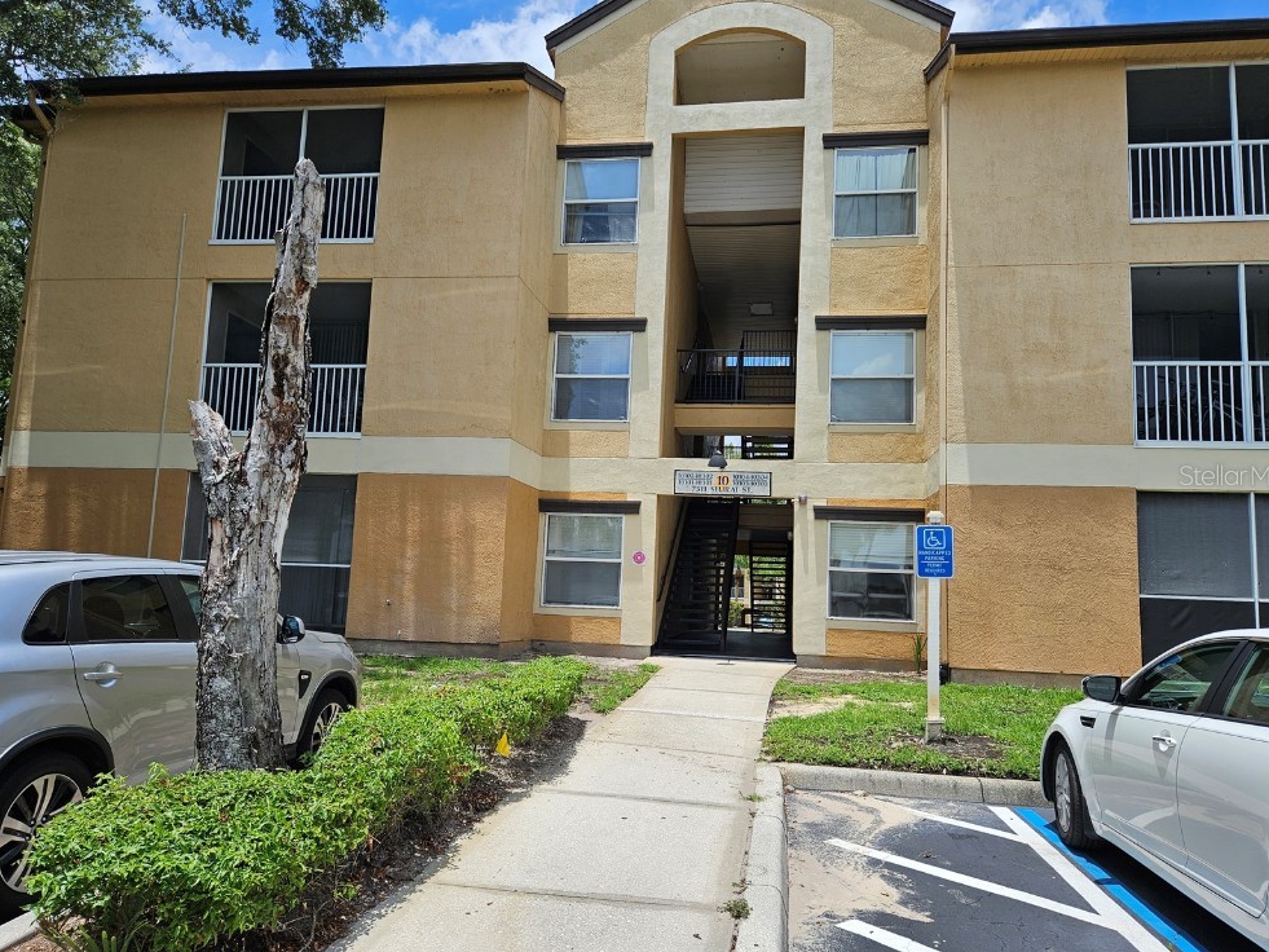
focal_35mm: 24
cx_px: 639
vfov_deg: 56.8
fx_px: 880
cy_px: 475
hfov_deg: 71.6
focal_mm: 5.4
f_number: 1.8
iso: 25
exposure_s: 1/2005
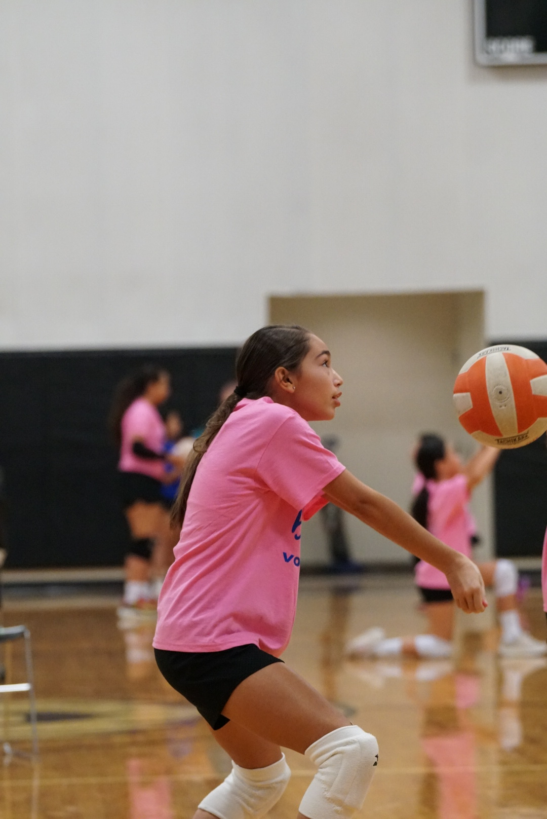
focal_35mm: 160
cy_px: 410
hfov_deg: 8.6
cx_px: 274
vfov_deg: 12.8
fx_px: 3652
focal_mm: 107
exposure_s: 1/1250
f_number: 3.5
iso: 6400
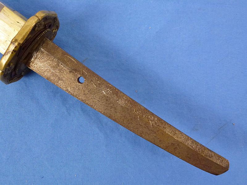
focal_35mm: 38
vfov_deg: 37.7
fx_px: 271
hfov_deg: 49.0
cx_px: 124
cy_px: 92
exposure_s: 1/80
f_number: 3.8
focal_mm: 6.8
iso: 320
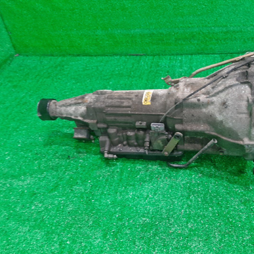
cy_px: 127
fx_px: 257
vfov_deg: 52.5
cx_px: 161
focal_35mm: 31
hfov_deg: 51.9
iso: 158
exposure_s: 1/50
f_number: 1.7
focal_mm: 3.93
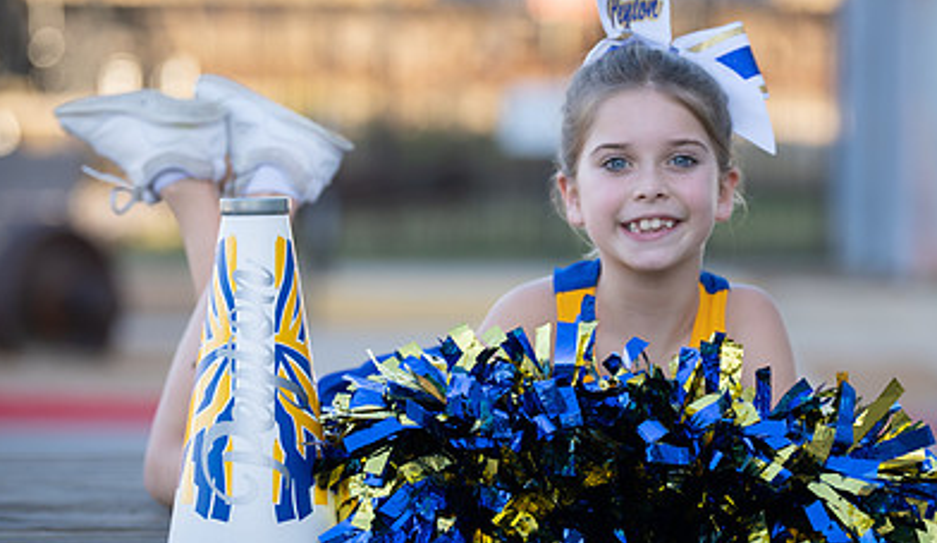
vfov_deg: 5.6
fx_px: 5530
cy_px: 362
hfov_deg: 9.7
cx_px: 586
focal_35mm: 221
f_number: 2.8
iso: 125
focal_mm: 125
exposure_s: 1/400
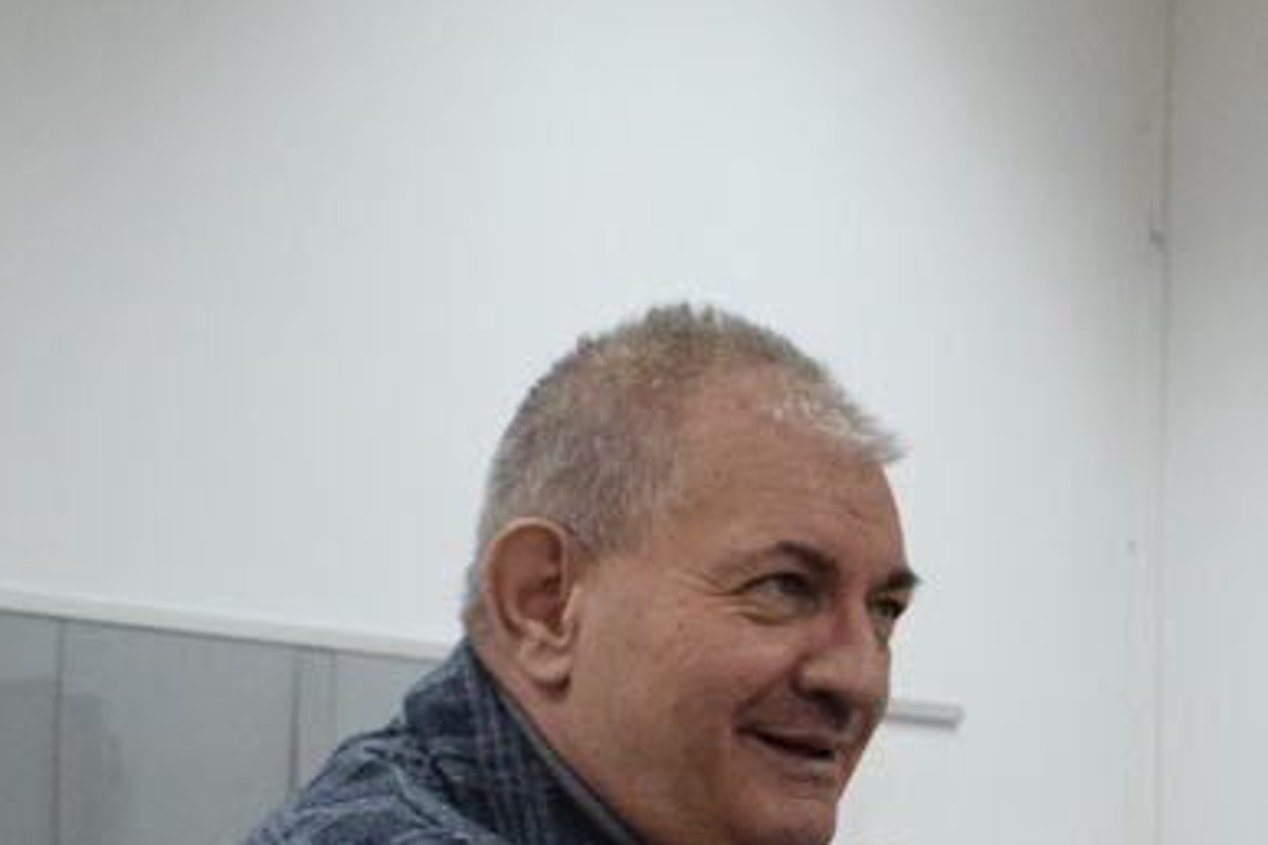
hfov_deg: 15.6
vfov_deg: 10.5
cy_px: 1025
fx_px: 4508
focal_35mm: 128
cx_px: 1379
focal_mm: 22
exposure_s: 1/100
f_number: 5.6
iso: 2500
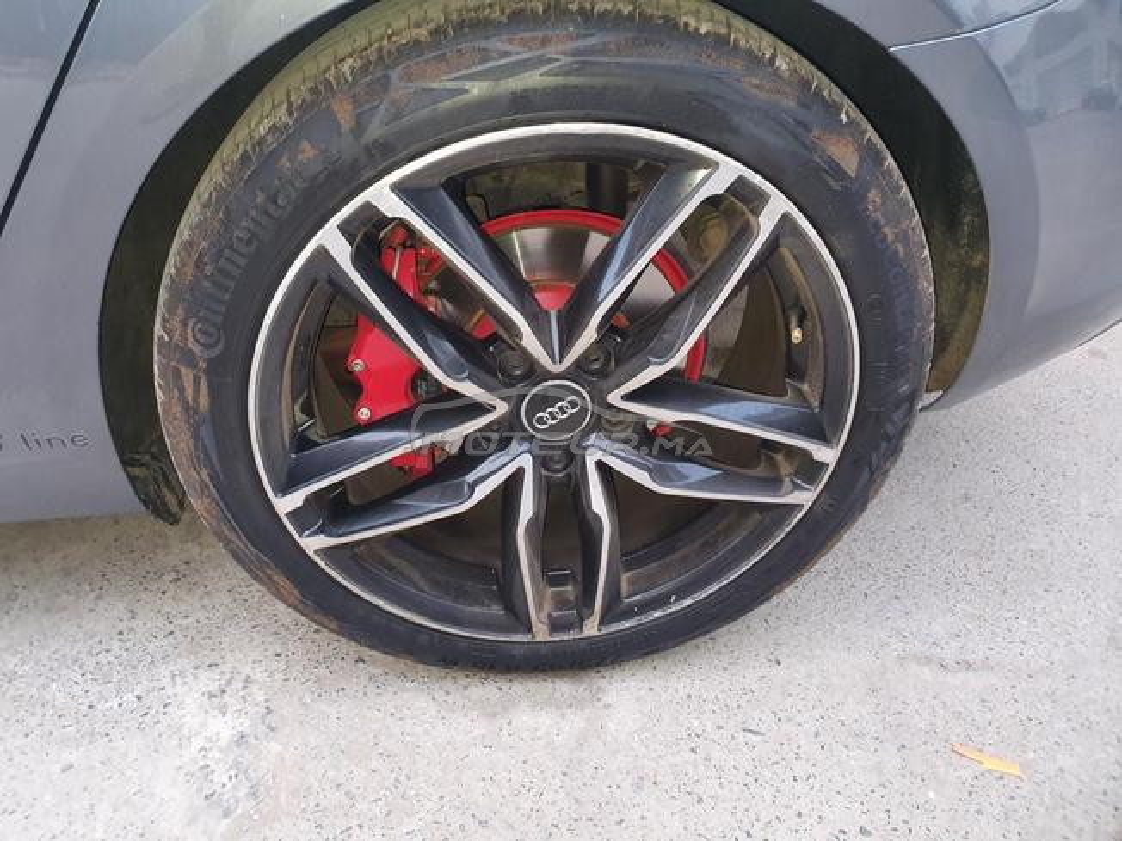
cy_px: 420
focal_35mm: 26
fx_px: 843
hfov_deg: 67.3
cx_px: 561
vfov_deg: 53.1
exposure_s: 1/25
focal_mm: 4.3
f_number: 2.4
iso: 125
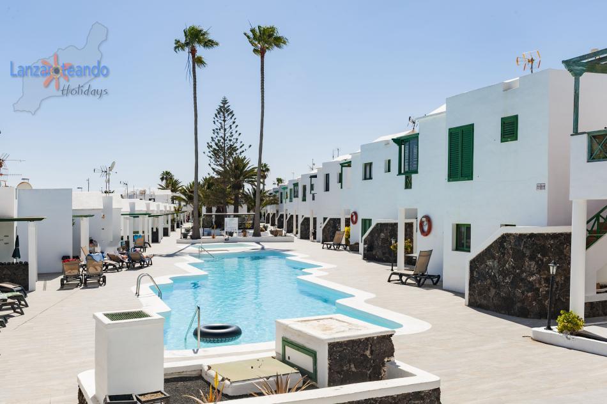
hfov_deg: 53.2
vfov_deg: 36.8
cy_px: 202
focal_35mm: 36
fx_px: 607
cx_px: 304
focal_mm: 36
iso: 200
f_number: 14
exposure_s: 1/200
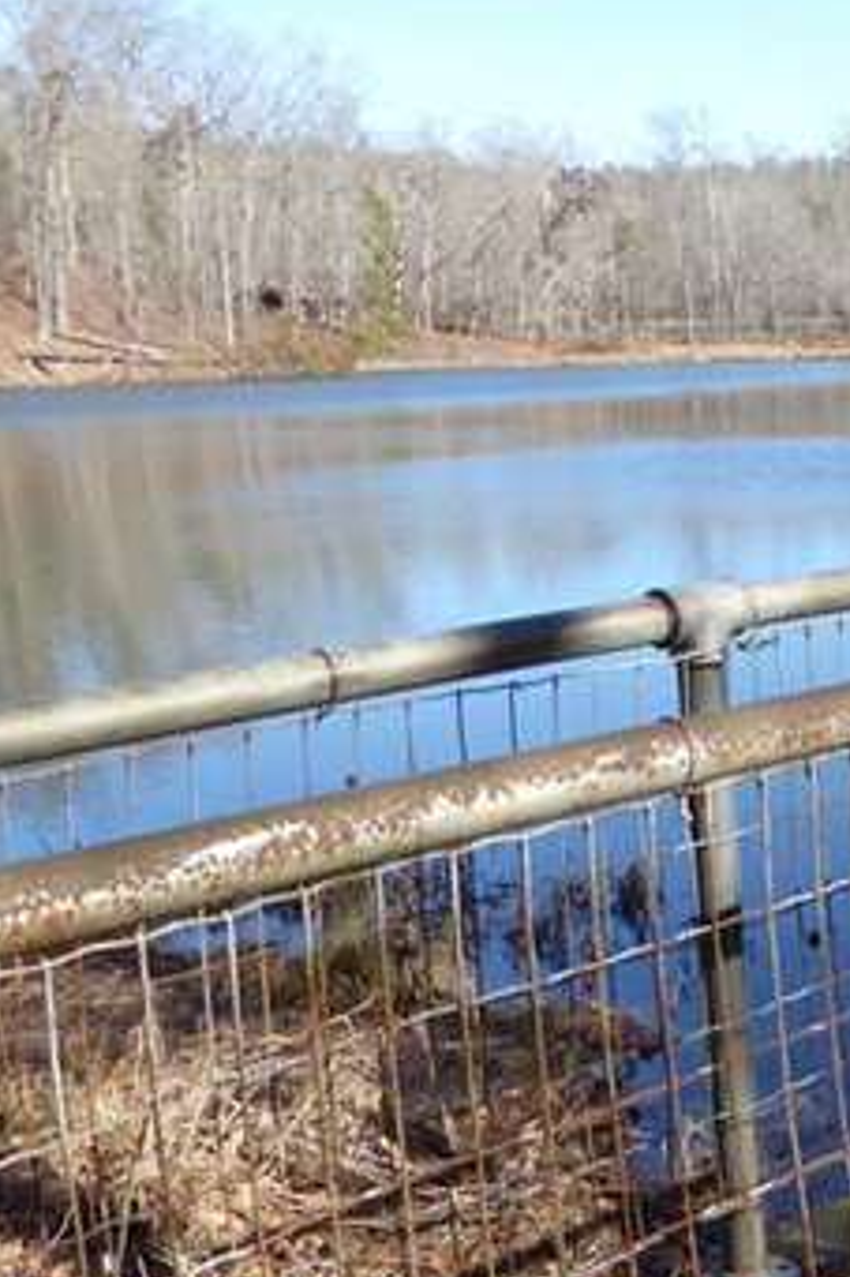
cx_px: 1341
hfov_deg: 19.0
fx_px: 2162
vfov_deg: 32.8
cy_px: 775
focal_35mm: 61
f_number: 3.3
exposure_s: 1/400
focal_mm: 4.3
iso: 100
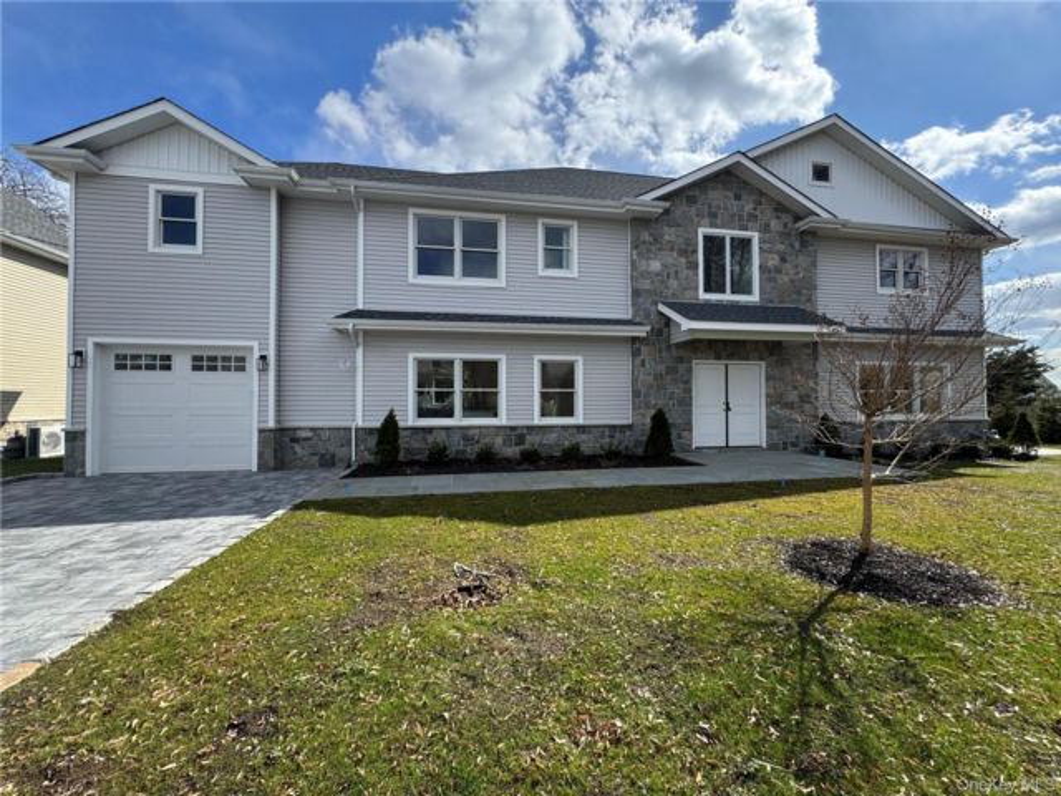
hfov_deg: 102.1
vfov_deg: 85.7
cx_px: 530
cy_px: 398
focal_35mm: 14
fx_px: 429
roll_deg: +0.1
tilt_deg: +0.1
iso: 40
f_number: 2.2
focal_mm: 2.22
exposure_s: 1/1020
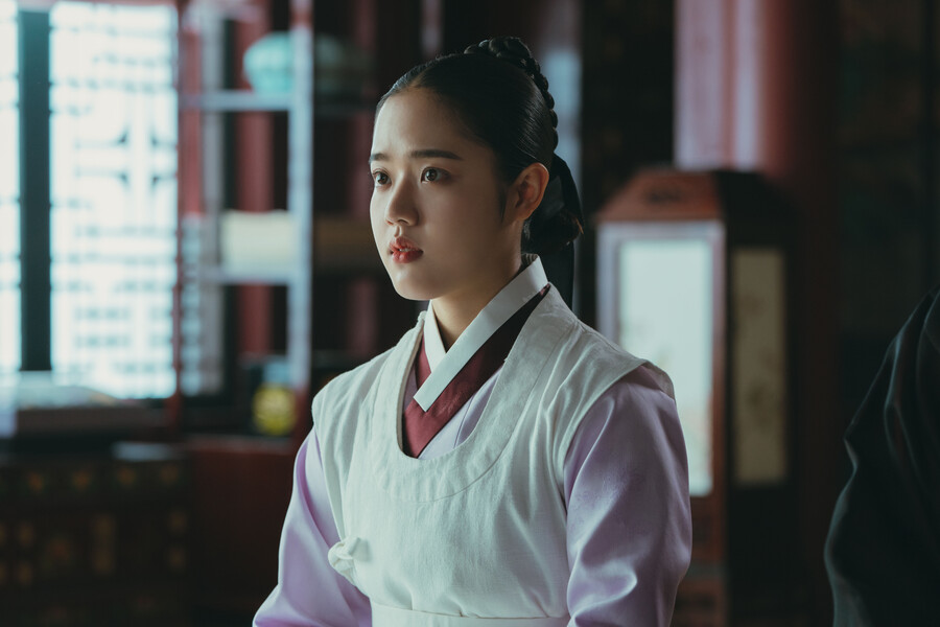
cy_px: 314
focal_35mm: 132
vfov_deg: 10.4
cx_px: 470
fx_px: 3446
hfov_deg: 15.5
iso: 800
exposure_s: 1/200
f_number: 4
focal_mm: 132
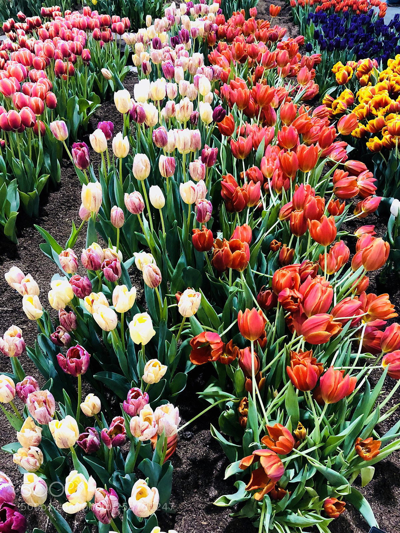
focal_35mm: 28
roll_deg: +2.7
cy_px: 266
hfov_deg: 49.7
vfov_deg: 63.4
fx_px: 431
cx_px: 200
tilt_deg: -41.2
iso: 100
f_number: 1.8
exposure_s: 1/15
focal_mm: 4
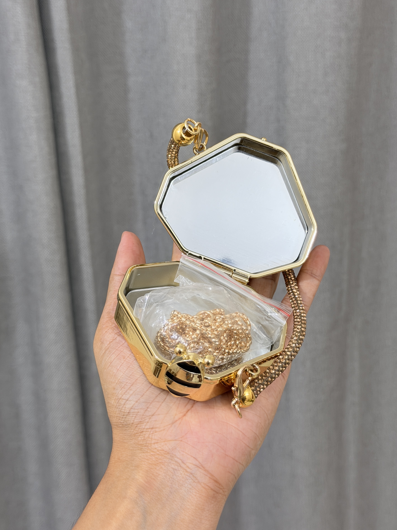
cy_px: 256
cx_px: 203
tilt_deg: -19.0
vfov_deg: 37.5
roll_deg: +1.2
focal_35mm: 51
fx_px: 780
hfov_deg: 28.6
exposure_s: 1/50
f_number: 1.78
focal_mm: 6.76
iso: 50
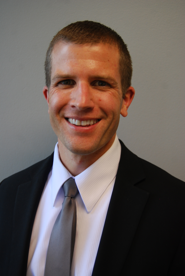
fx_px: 404
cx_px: 92
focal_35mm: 52
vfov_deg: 37.8
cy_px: 138
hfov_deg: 25.8
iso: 250
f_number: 4.8
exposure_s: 1/30
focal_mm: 35
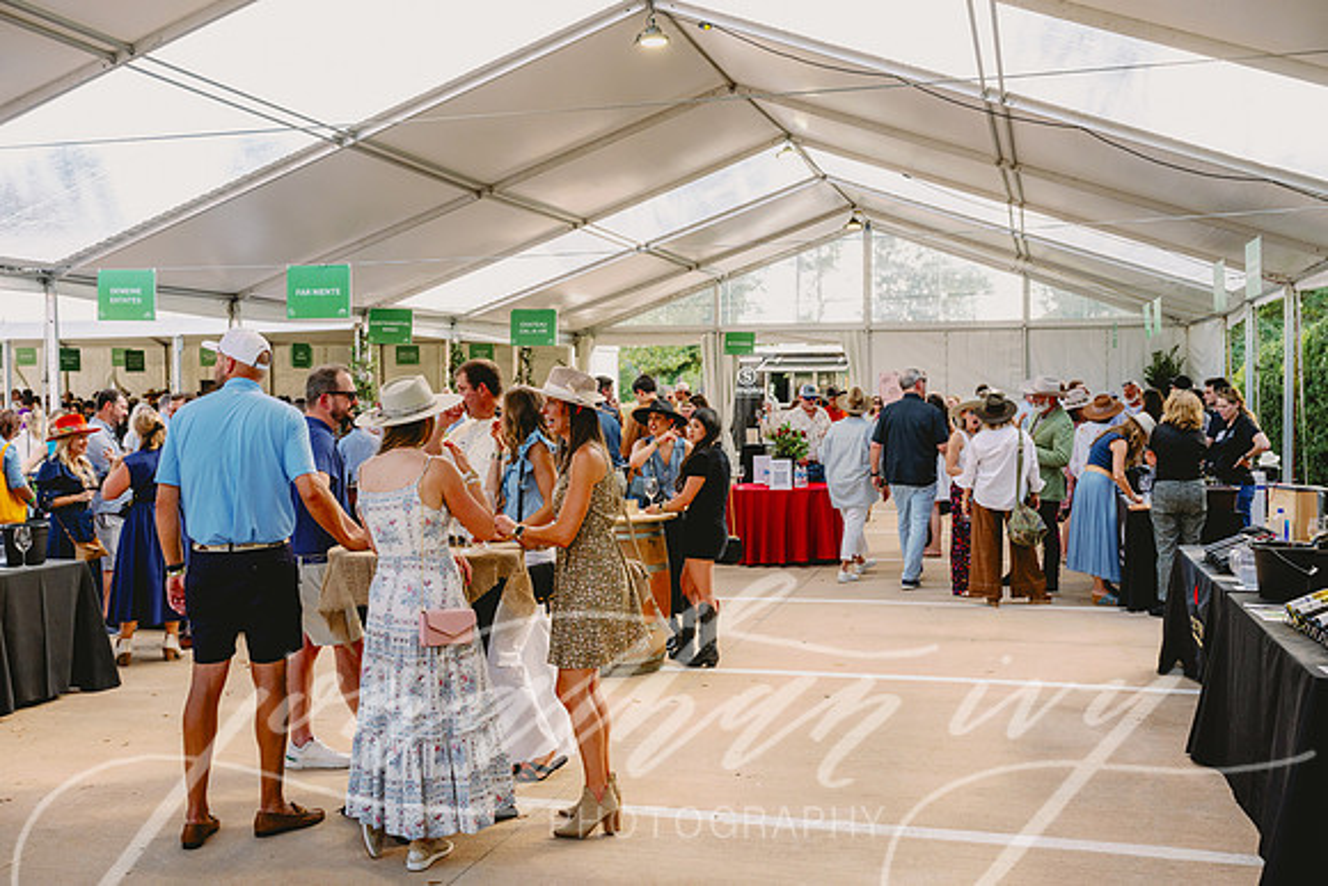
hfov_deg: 54.4
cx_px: 664
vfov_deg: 37.9
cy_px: 443
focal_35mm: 35
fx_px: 1291
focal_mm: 35
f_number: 7.1
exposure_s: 1/250
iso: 800
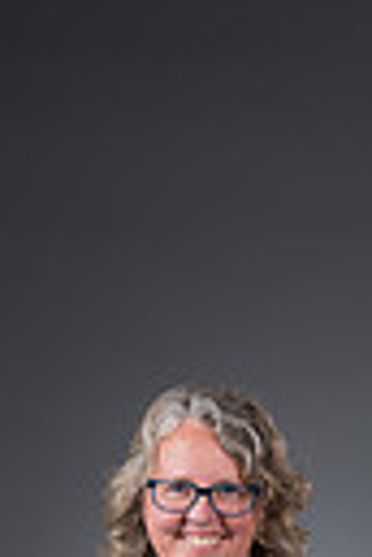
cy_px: 954
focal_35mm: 278
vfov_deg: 7.2
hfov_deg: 4.9
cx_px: 208
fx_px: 4309
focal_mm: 80
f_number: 5.6
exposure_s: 1/250
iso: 160
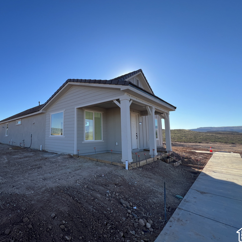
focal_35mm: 16
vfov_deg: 87.4
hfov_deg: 85.6
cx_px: 90
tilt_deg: +5.5
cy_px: 120
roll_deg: +0.3
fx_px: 127
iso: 32
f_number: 1.8
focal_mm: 1.57
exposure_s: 1/861
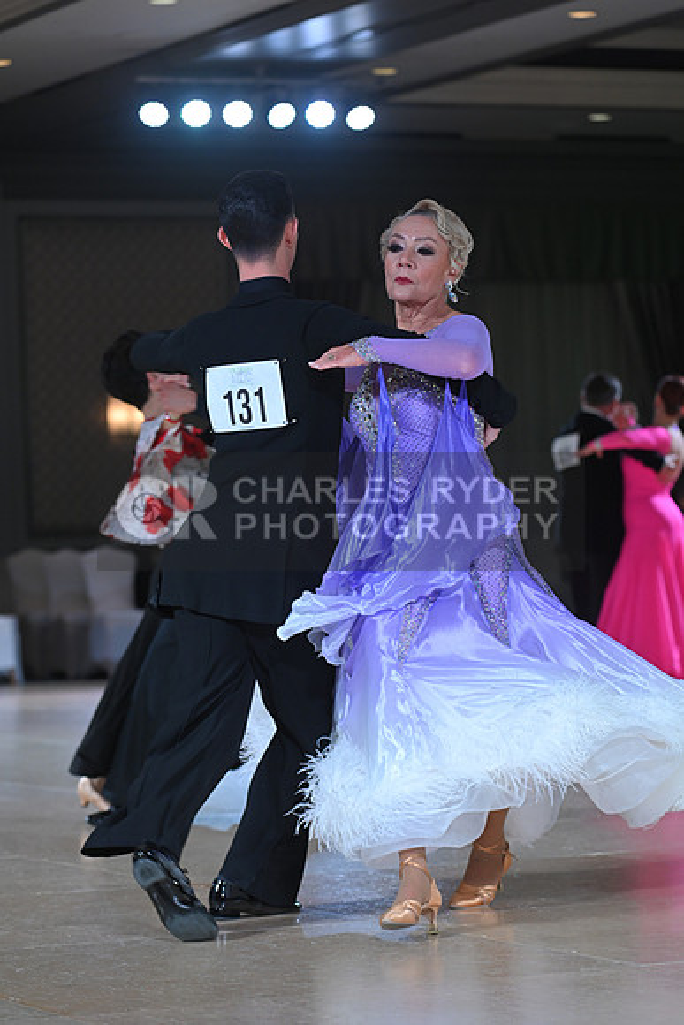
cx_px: 342
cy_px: 512
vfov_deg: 15.8
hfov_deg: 10.6
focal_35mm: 130
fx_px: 3703
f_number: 5
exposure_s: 1/400
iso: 1100
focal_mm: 130
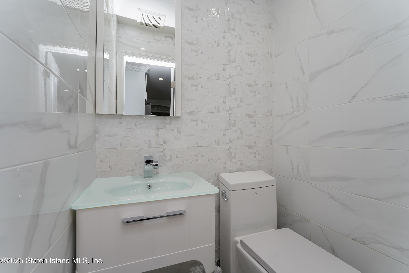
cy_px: 136
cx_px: 204
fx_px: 182
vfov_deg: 73.7
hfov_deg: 96.7
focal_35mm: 16
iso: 100
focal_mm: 16
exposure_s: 1/60
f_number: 5.6
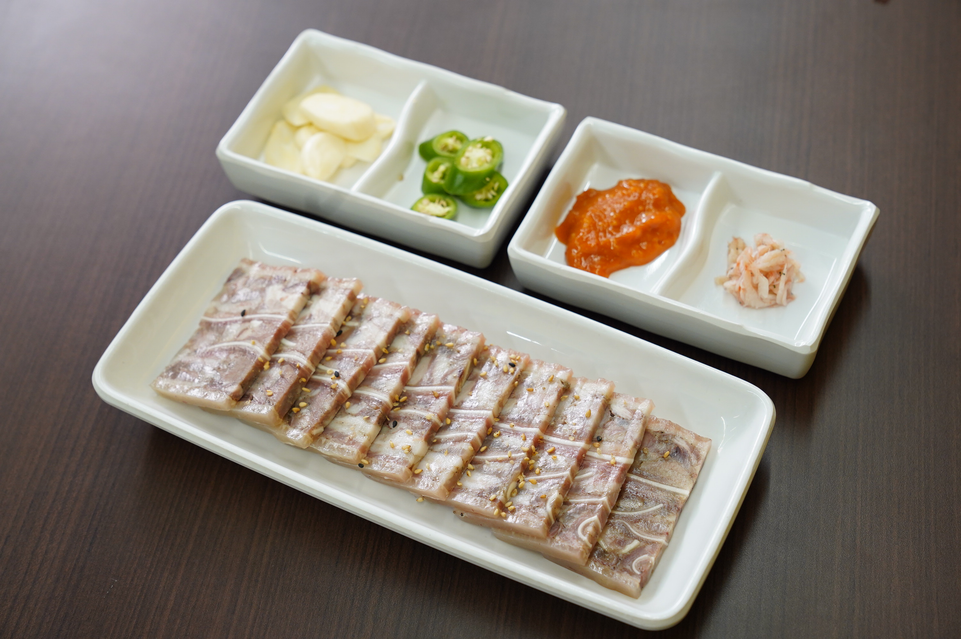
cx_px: 480
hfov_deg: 32.4
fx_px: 1654
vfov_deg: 21.9
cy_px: 320
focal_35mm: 62
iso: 1600
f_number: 5.6
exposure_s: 1/125
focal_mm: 62
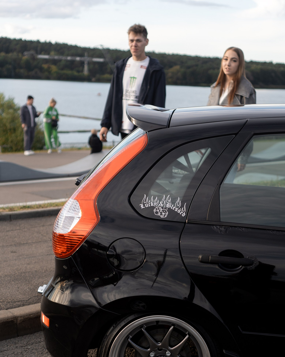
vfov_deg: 27.0
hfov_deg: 22.1
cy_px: 289
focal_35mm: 69
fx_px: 728
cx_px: 171
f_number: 2.2
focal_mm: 35
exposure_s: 1/1000
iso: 100
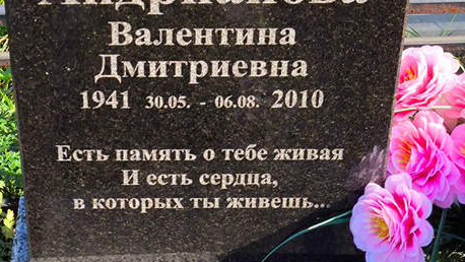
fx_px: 1172
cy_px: -21
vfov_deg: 12.5
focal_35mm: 95
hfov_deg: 22.4
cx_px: 166
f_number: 1.7
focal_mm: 4.71
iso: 50
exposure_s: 1/463
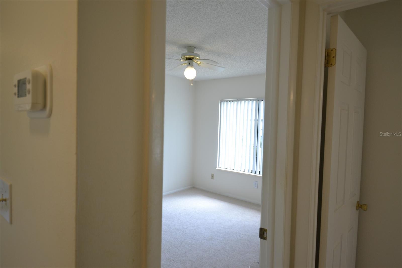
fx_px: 234
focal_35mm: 21
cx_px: 201
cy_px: 134
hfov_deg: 81.2
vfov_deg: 59.5
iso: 400
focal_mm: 14
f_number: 4.5
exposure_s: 1/80
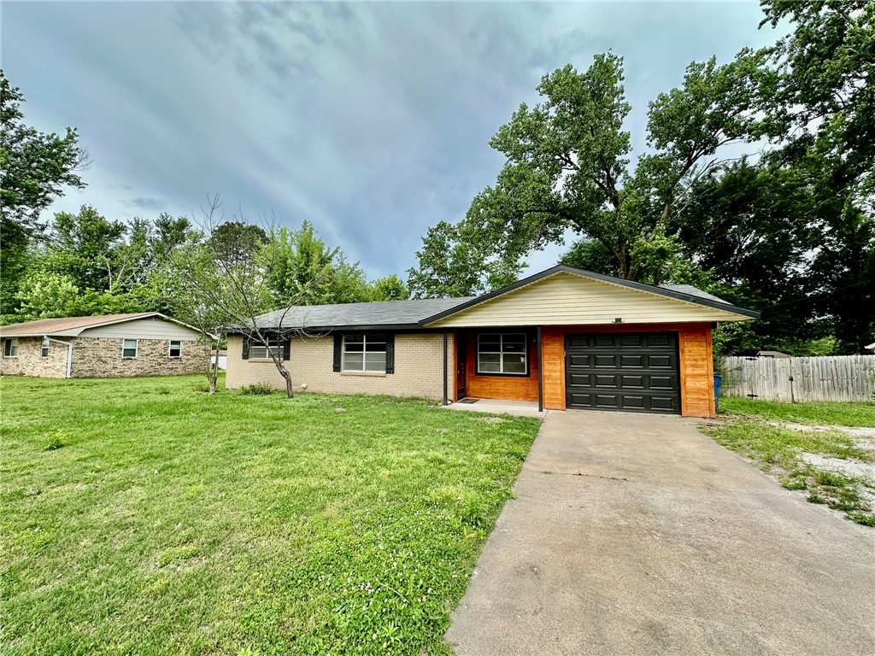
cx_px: 438
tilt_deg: +4.0
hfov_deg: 102.1
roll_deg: +0.2
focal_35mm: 14
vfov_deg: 85.7
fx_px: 354
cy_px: 328
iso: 40
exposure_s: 1/590
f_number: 2.2
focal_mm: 2.22
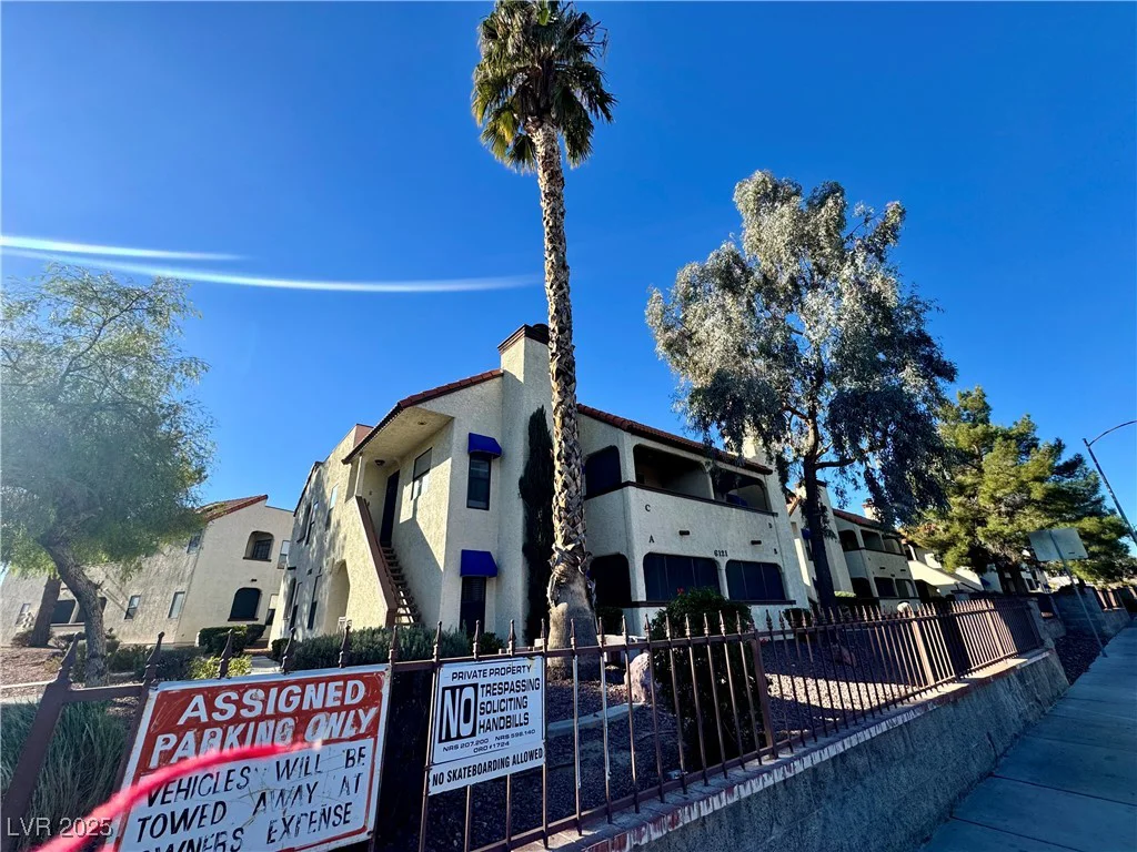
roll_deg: +2.0
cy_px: 426
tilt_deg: +22.2
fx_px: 460
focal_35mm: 14
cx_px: 568
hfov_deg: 102.1
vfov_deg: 85.7
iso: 50
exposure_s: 1/1034
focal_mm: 2.22
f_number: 2.2
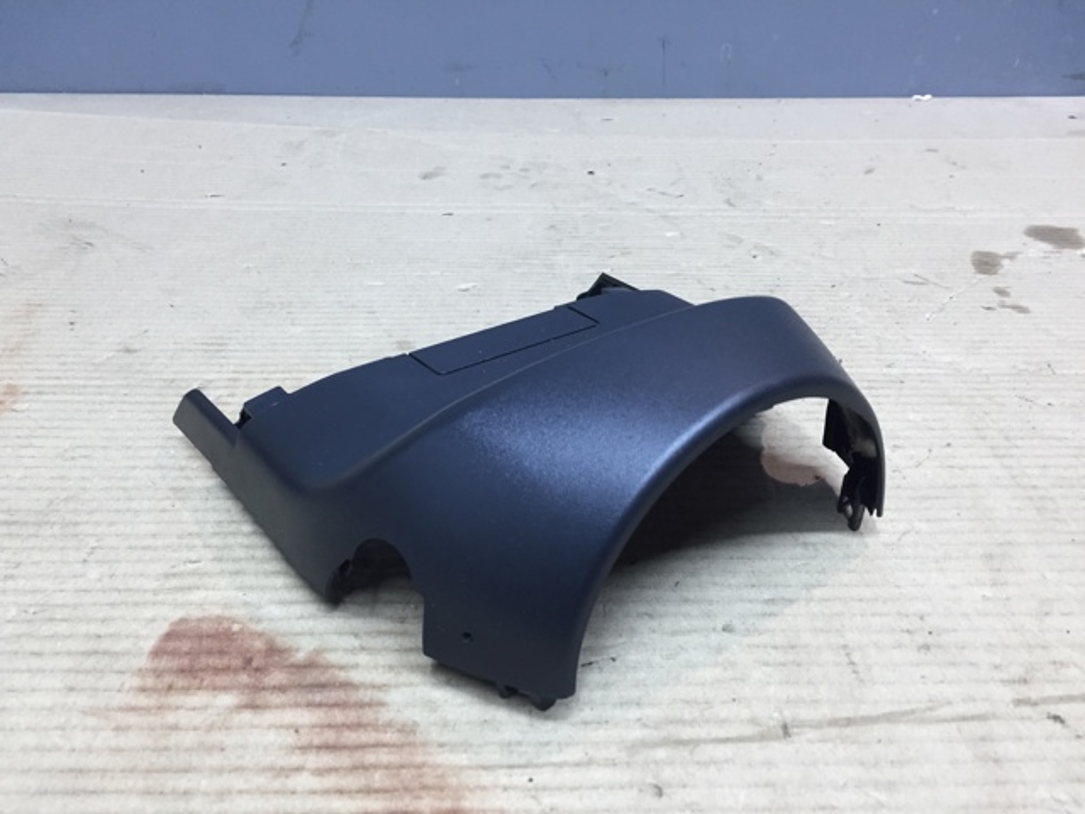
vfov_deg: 48.2
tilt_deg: -30.7
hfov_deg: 61.7
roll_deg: -2.0
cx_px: 542
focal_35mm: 29
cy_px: 407
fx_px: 909
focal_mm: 4.15
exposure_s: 1/33
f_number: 2.2
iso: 80
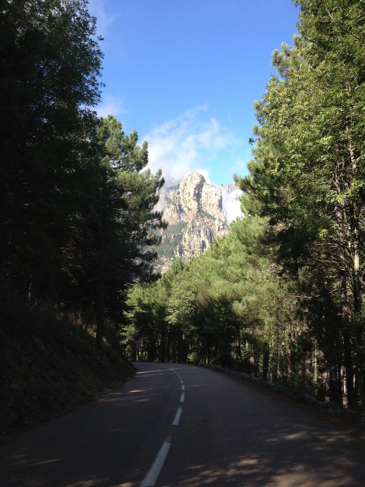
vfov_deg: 52.6
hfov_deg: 40.7
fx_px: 492
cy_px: 244
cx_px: 182
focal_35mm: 35
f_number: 2.4
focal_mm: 4.28
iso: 64
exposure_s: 1/587
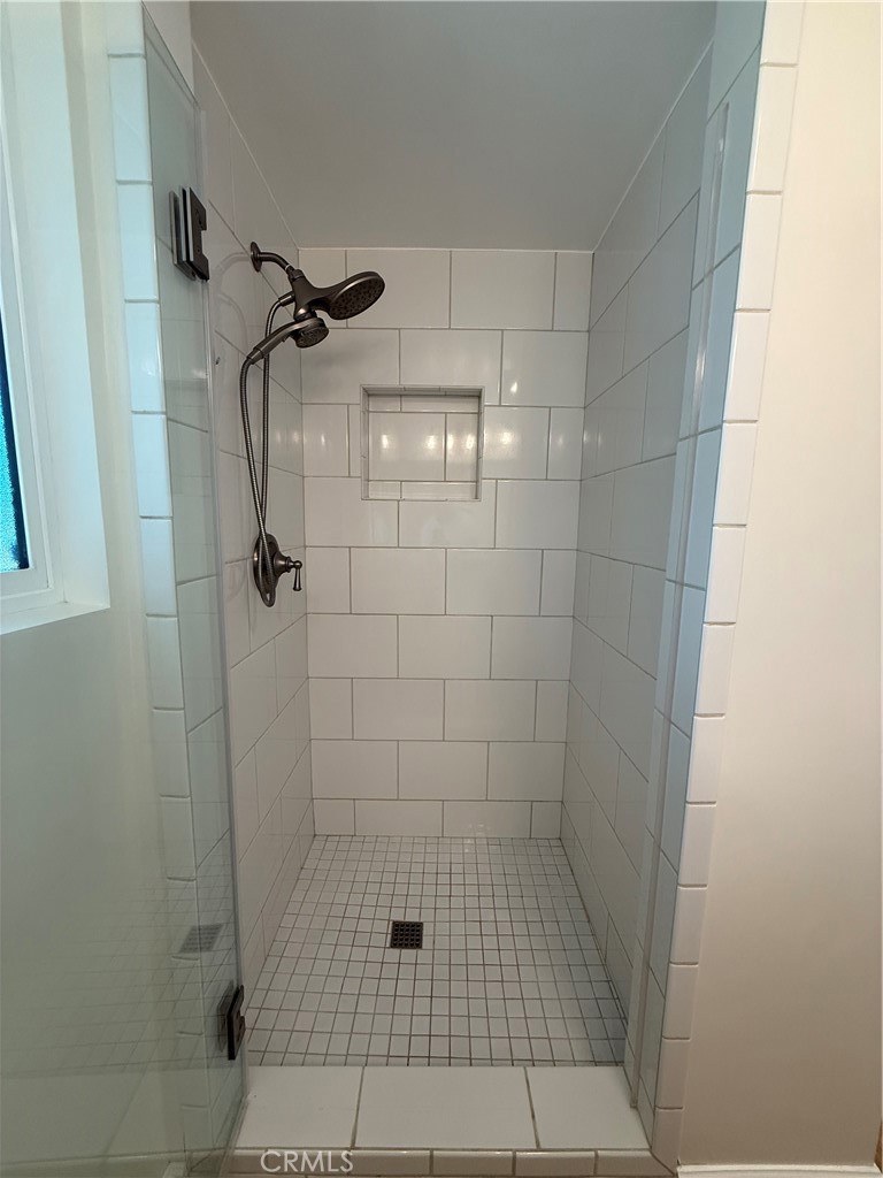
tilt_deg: -7.4
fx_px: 476
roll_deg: -1.9
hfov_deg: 85.7
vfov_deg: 102.1
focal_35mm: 14
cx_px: 442
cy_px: 589
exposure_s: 1/120
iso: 125
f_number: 2.2
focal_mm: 2.22
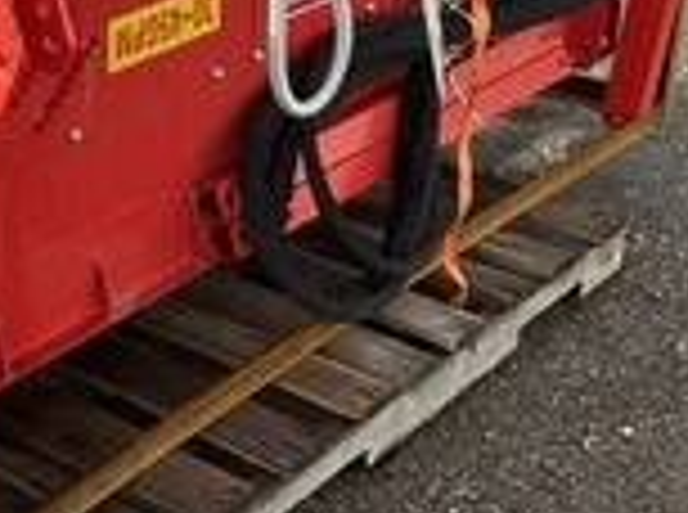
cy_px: 135
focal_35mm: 76
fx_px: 1507
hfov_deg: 24.8
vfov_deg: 19.2
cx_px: 49
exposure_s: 1/360
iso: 25
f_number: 1.8
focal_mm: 3
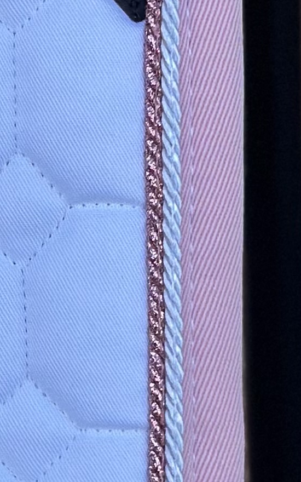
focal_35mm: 233
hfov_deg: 5.6
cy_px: 219
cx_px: -76
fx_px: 3058
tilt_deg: -16.4
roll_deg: +1.8
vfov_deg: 9.0
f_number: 1.78
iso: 80
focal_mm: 6.86
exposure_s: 1/1916
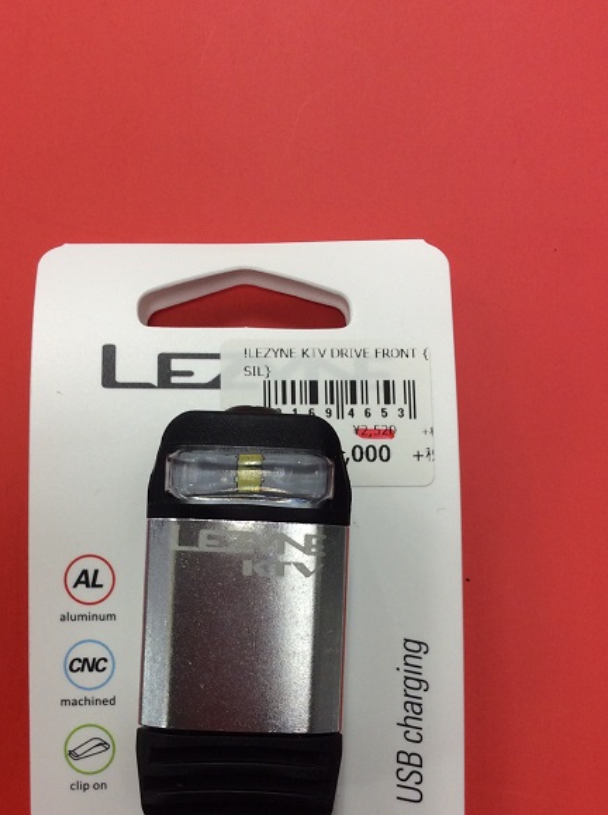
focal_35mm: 43
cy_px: 543
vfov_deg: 43.3
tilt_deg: -85.2
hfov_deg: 33.5
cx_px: 293
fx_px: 1010
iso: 40
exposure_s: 1/33
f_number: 2.4
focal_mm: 3.3
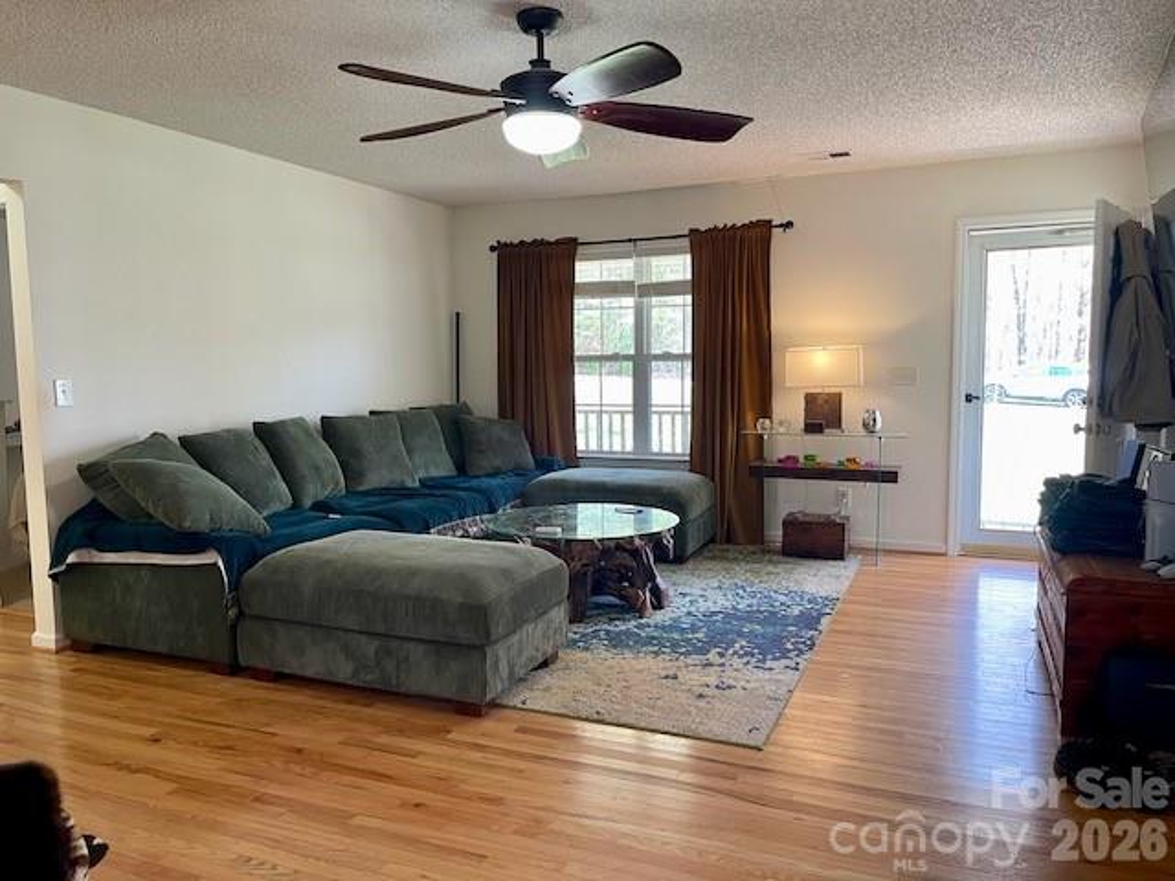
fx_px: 849
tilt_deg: -5.8
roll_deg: +1.2
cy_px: 440
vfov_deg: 54.9
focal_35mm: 25
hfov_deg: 69.4
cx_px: 588
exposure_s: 1/60
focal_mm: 5.1
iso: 100
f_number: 1.6
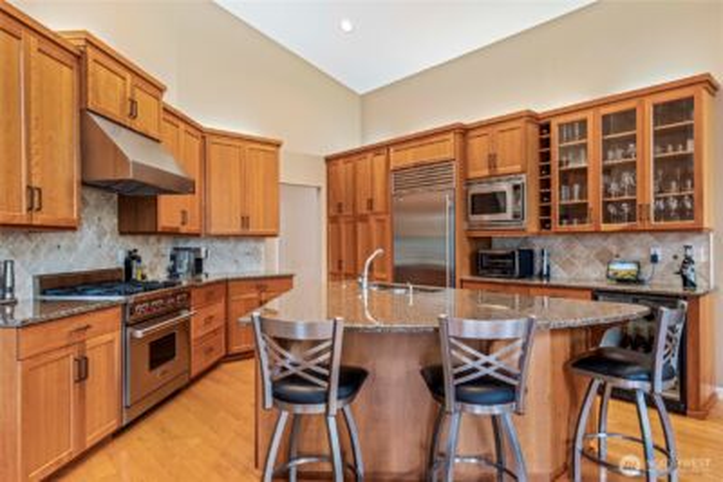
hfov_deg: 84.0
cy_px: 241
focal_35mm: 20
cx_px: 362
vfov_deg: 62.0
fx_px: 402
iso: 320
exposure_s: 1.3
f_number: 7.1
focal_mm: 13.2
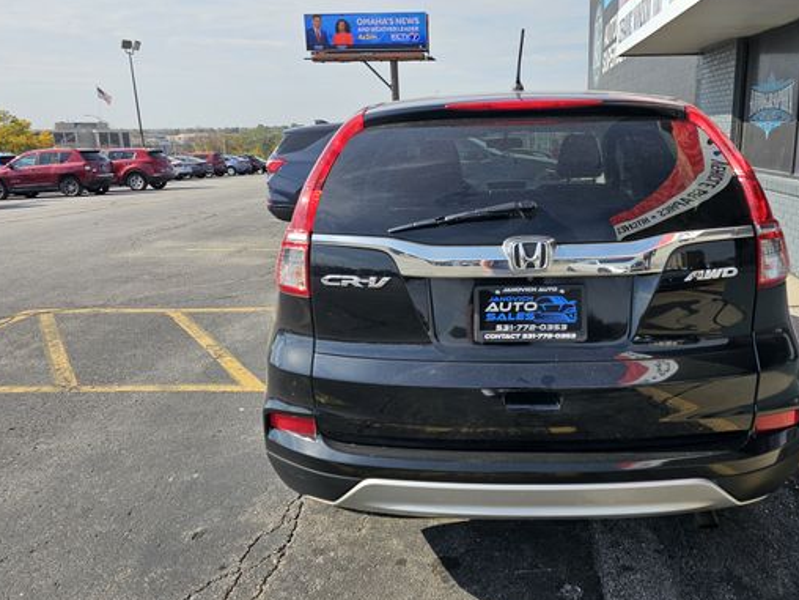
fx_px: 669
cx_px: 483
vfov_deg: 48.1
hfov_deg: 61.1
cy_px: 266
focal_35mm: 29
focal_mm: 6.3
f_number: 1.7
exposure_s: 1/682
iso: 10
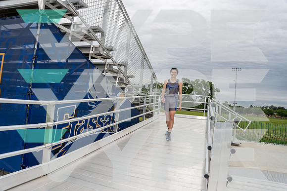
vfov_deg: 53.2
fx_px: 191
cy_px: 96
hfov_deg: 73.7
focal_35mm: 24
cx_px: 144
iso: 160
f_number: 5.6
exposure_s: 1/250
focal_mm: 24
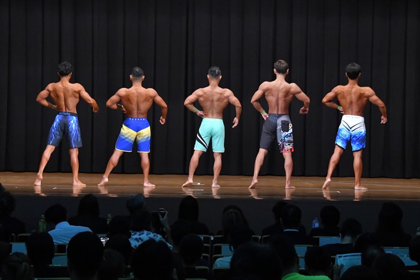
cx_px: 210
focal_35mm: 117
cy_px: 140
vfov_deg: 11.7
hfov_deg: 17.5
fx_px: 1364
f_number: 5.6
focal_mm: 78
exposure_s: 1/400
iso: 8000
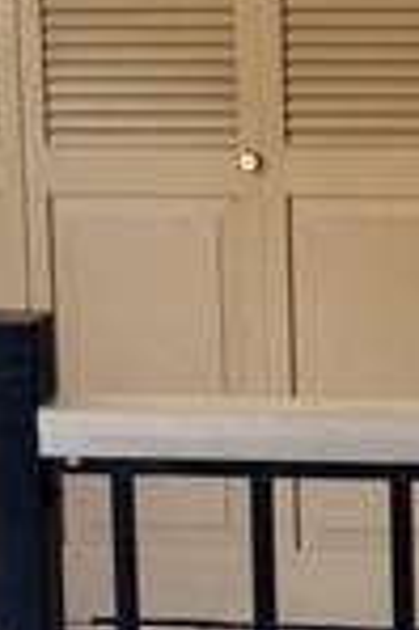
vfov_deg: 9.2
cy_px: 429
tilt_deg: -11.5
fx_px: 3919
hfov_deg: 6.1
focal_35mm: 224
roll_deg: +1.2
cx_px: 538
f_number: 1.78
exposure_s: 1/40
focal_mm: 6.76
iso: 320
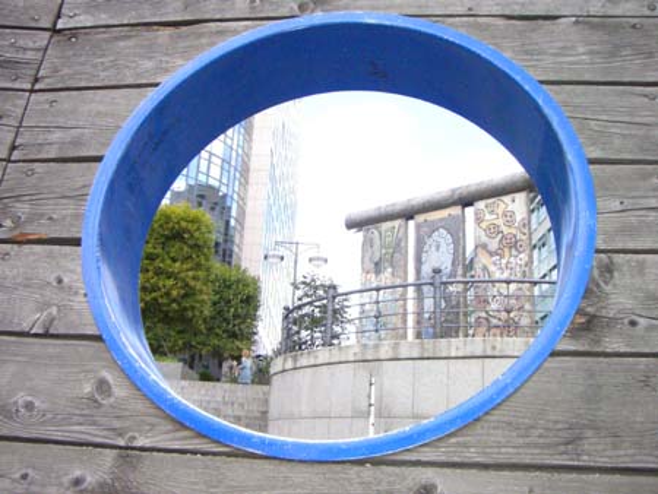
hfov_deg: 49.0
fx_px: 723
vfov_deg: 37.8
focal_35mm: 38
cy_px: 247
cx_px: 329
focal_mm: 6.2
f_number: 4.3
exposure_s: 1/2000
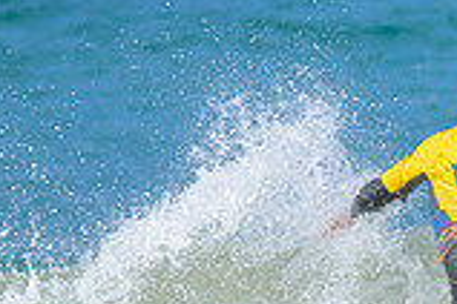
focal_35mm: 3999
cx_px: 682
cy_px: 350
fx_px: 50761
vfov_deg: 0.3
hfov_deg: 0.5
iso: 250
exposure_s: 1/2000
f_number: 6.3
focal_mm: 800
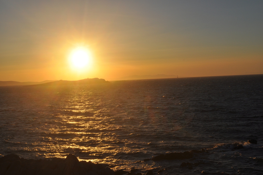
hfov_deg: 37.9
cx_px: 132
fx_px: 383
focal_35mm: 52
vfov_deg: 25.7
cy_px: 88
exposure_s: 1/800
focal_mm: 35
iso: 200
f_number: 14
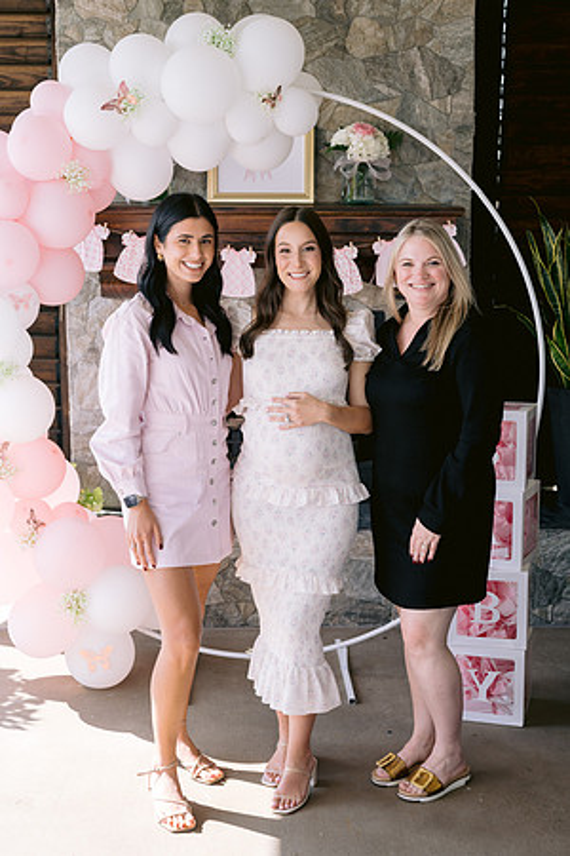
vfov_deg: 39.6
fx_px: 1187
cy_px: 428
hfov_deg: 27.0
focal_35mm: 50
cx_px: 285
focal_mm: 50
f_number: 4
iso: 200
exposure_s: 1/400
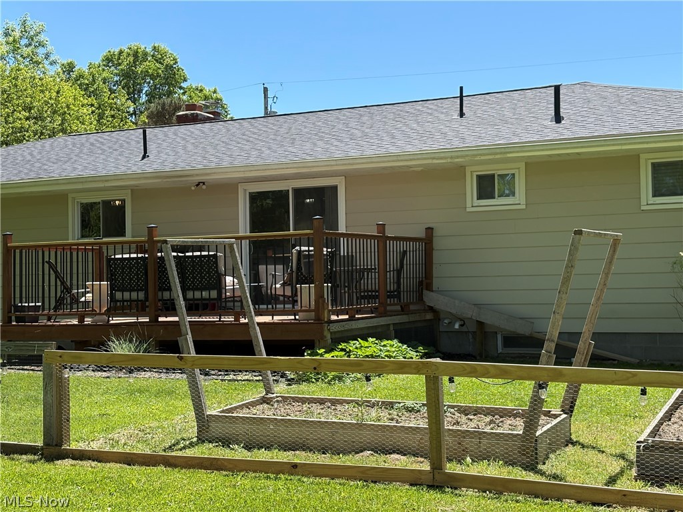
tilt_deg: +0.0
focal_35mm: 52
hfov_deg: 36.8
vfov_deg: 28.0
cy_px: 256
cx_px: 342
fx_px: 1026
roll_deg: +1.8
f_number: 1.6
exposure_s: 1/1453
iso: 40
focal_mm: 5.96
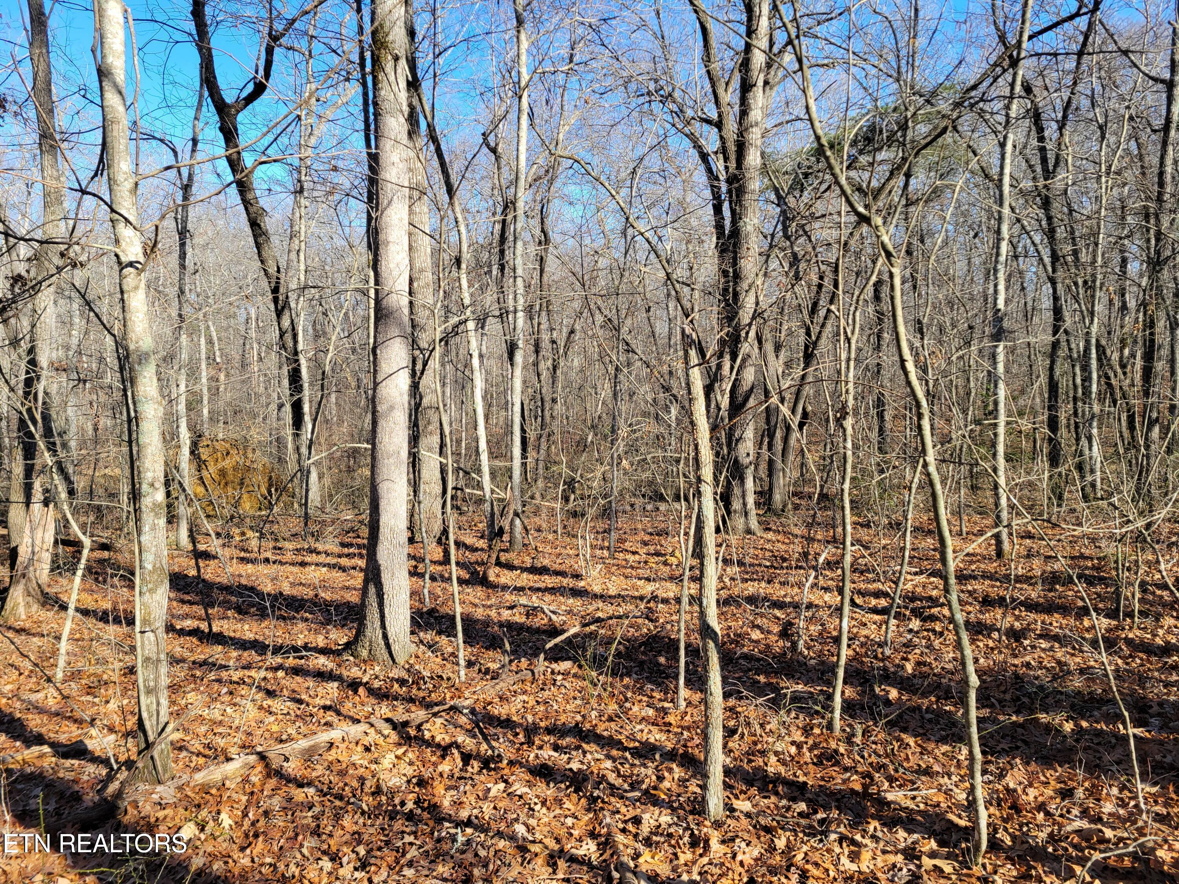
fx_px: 886
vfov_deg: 53.1
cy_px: 442
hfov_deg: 67.3
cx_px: 590
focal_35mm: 26
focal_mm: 5.4
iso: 40
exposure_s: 1/799
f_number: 1.8
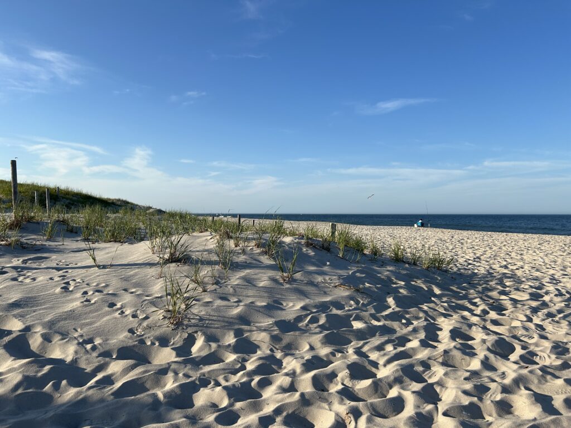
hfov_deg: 67.3
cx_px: 286
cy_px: 214
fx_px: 429
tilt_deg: +1.1
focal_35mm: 26
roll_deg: +0.1
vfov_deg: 53.1
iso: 50
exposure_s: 1/3968
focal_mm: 5.7
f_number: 1.5
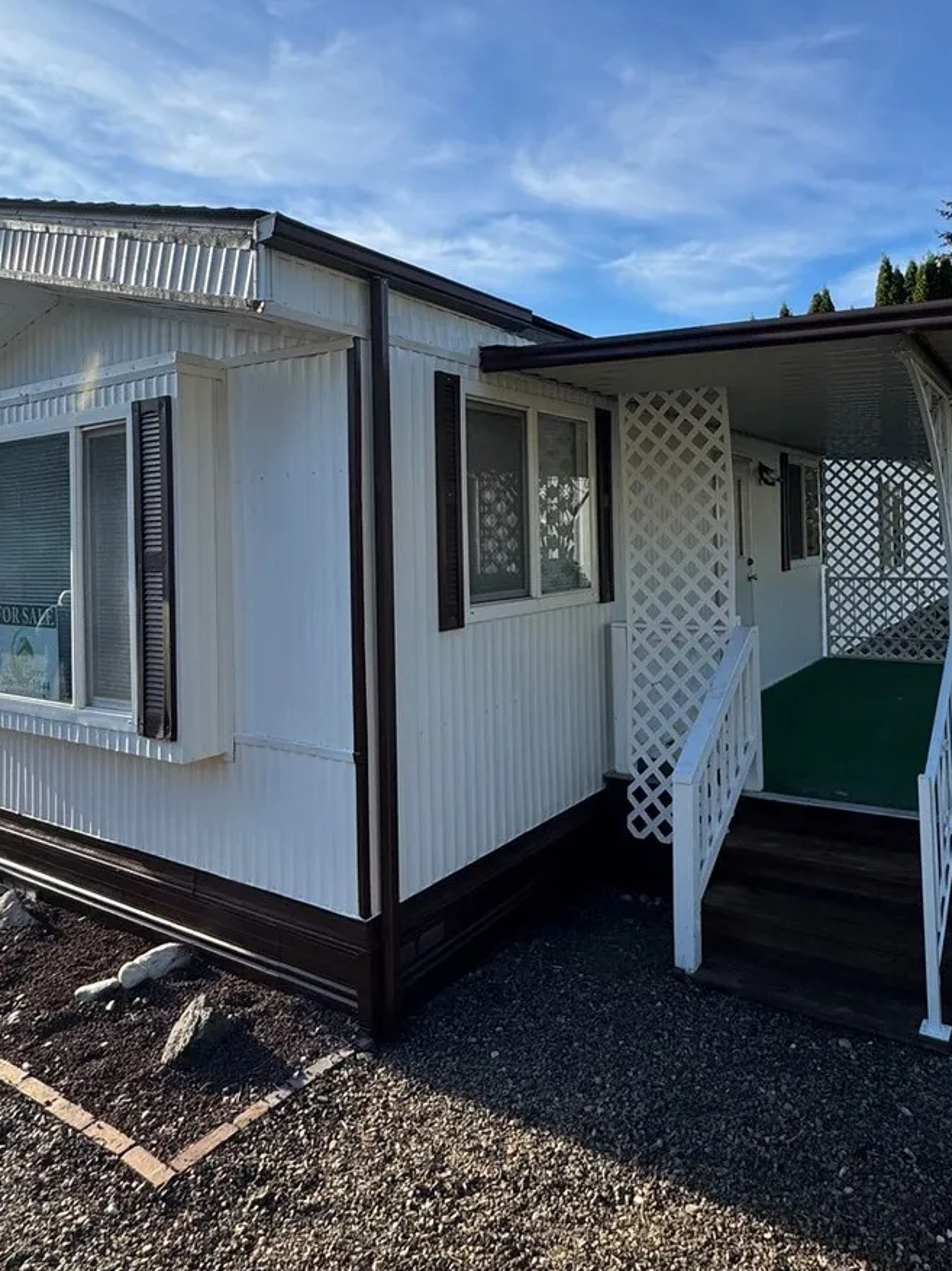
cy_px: 520
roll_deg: +1.5
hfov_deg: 58.6
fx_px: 844
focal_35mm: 23
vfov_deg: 73.3
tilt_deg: +0.5
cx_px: 549
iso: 50
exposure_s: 1/796
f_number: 2.2
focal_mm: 2.22
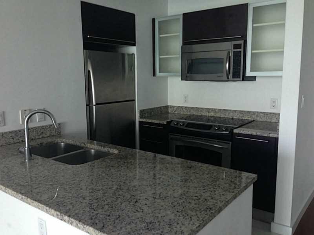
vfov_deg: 42.9
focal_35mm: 33
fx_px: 299
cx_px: 157
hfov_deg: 55.4
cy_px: 118
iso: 100
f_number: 2.4
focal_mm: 4.12
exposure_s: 1/20
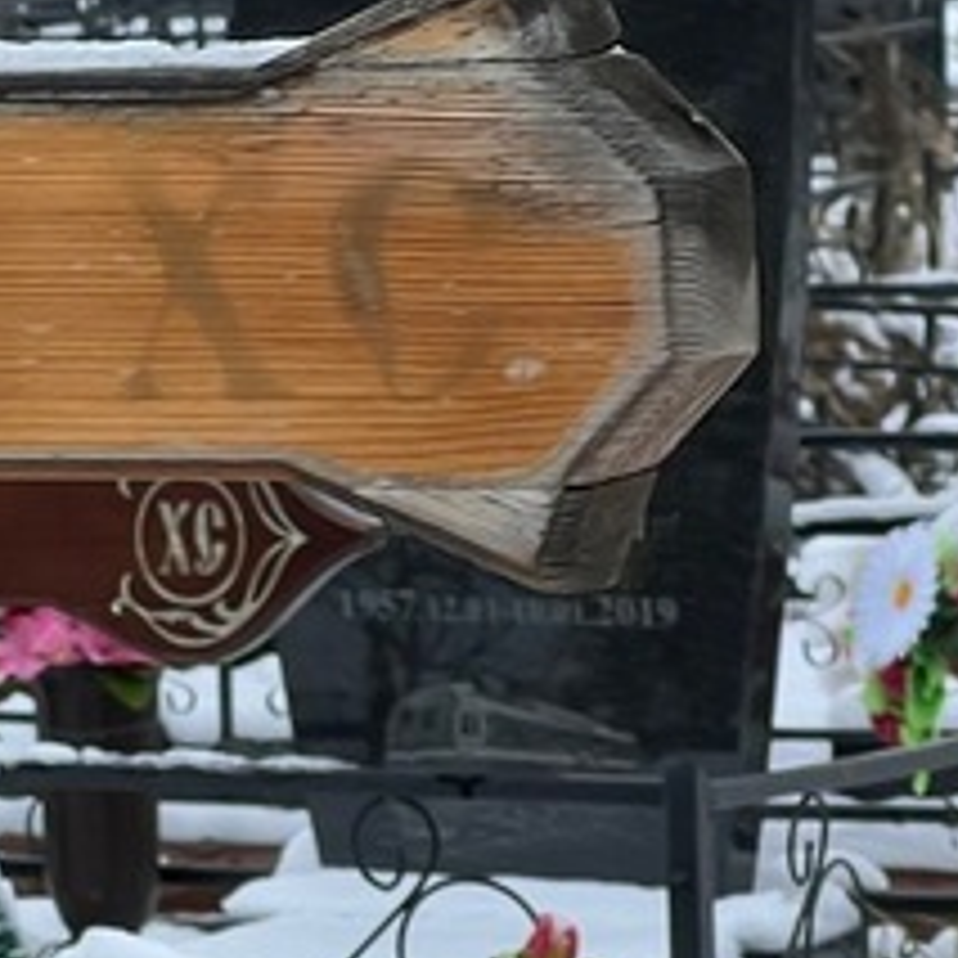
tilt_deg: -6.4
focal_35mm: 256
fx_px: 8016
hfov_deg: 6.7
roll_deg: -1.7
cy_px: 355
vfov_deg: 6.8
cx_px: -594
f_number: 2.8
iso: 32
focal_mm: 9
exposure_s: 1/99
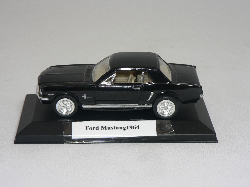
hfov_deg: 22.8
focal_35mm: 86
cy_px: 94
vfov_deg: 17.2
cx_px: 125
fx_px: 621
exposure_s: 1/60
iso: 80
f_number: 3.2
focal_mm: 14.3
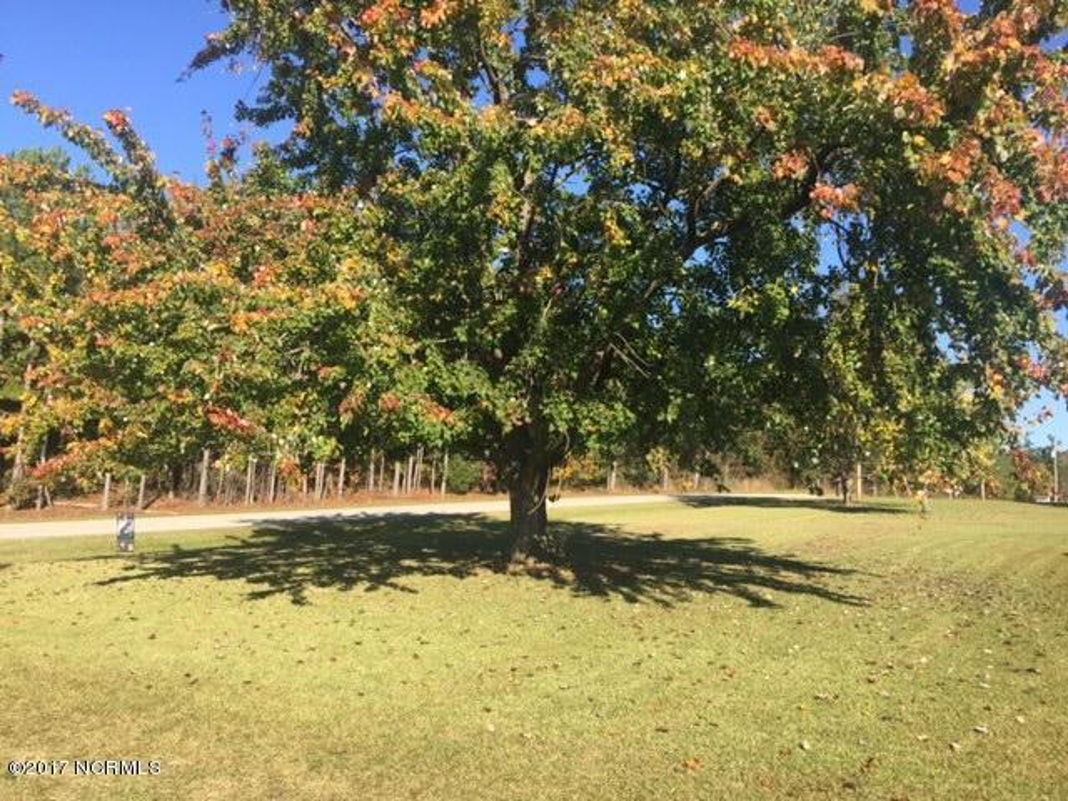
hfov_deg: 61.7
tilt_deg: +6.4
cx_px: 534
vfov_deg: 48.2
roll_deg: -3.0
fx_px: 895
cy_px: 400
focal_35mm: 29
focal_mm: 4.15
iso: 32
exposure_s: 1/824
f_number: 2.2
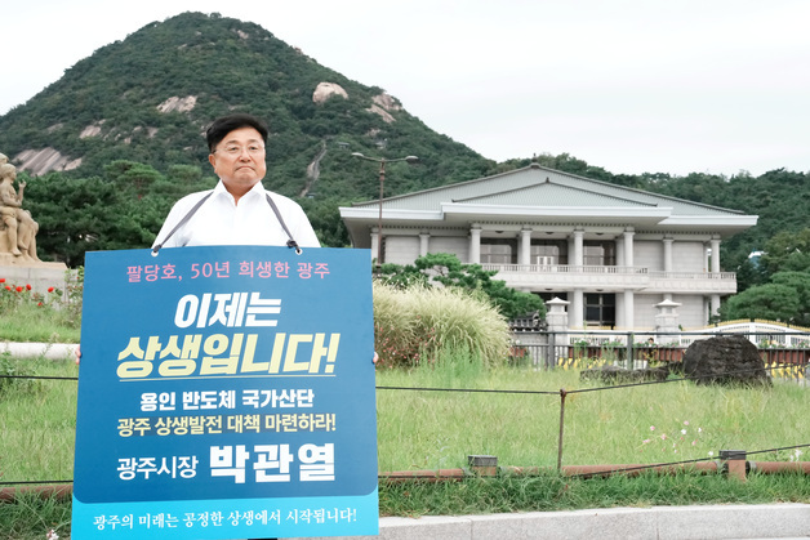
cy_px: 270
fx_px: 1103
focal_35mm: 49
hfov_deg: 40.3
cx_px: 405
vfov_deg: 27.5
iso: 1250
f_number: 8
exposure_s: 1/250
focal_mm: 49
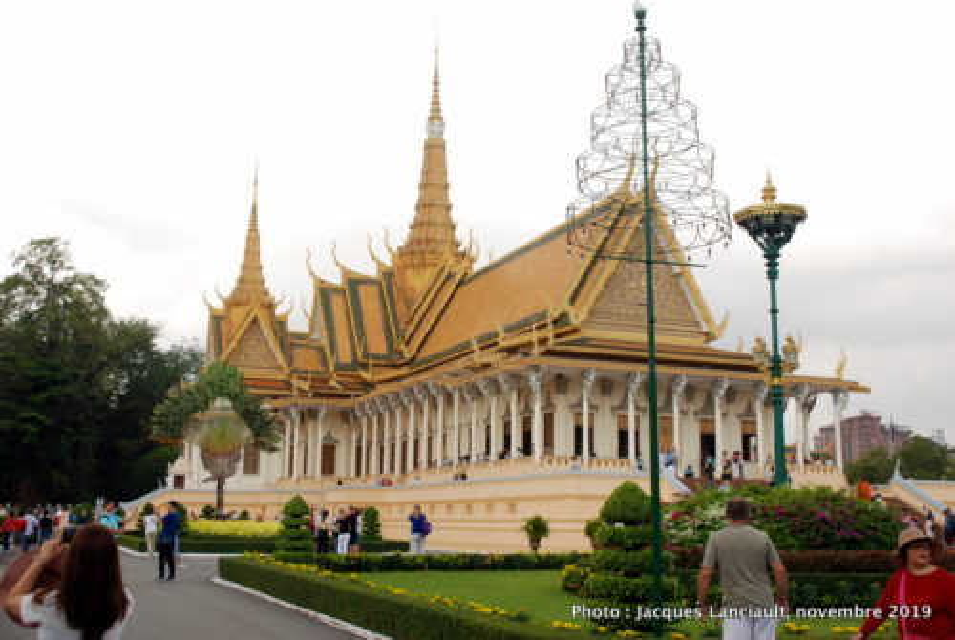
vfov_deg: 33.1
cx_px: 478
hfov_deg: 47.9
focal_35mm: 40
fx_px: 1076
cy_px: 320
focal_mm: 27
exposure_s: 1/80
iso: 100
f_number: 11
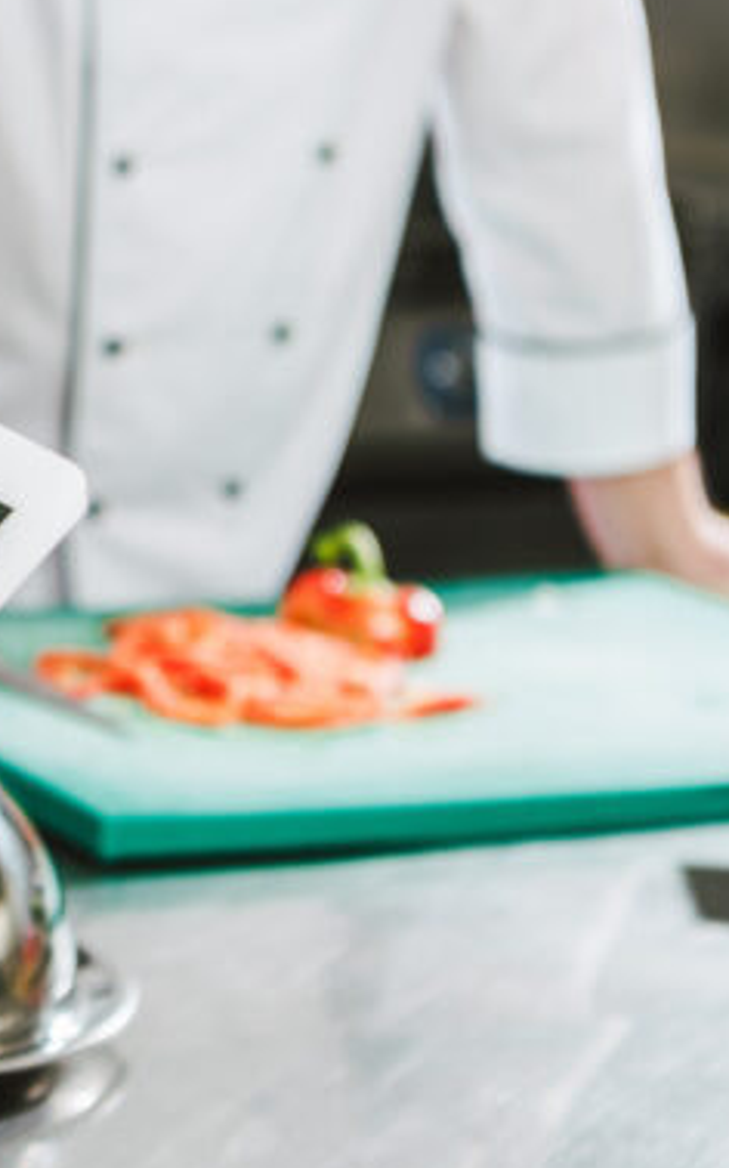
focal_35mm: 138
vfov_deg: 15.1
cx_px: -442
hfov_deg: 9.2
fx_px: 4390
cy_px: 462
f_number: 3.5
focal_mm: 50
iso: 50
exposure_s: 1/200
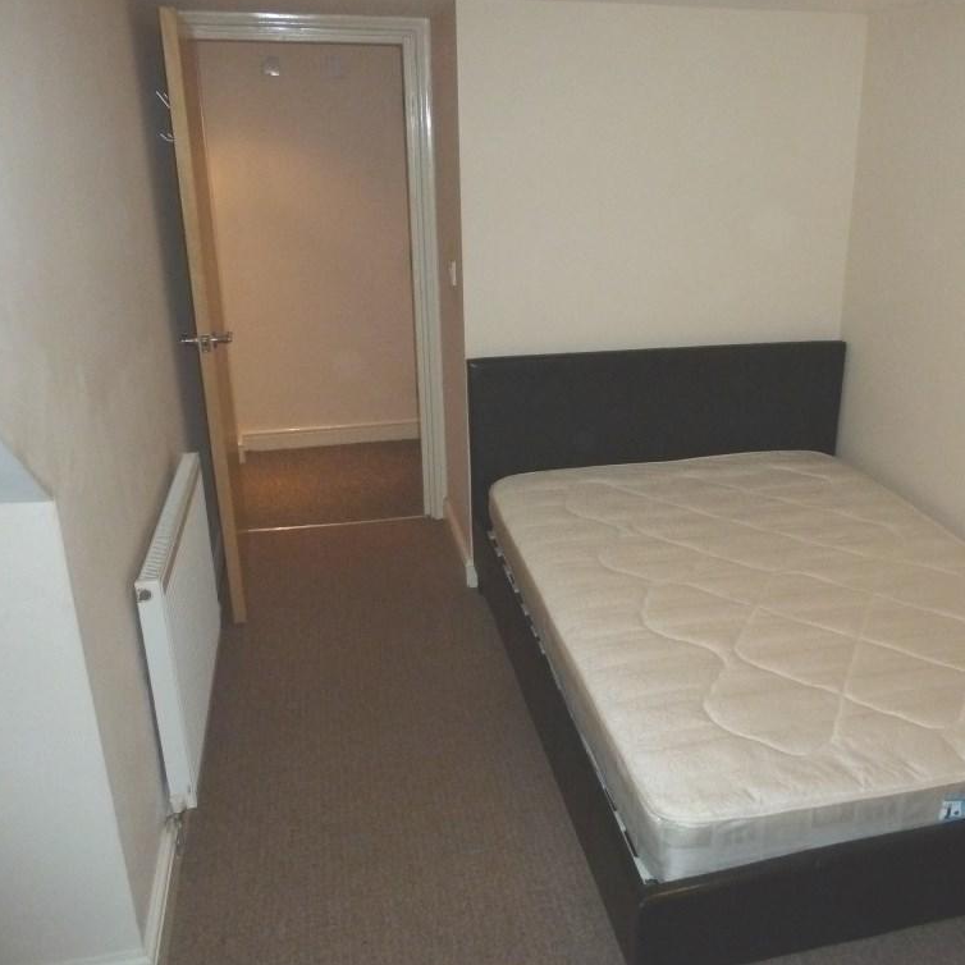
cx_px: 586
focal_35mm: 30
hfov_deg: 53.6
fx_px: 946
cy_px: 485
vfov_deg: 54.0
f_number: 3.3
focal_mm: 4.1
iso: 400
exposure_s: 1/60
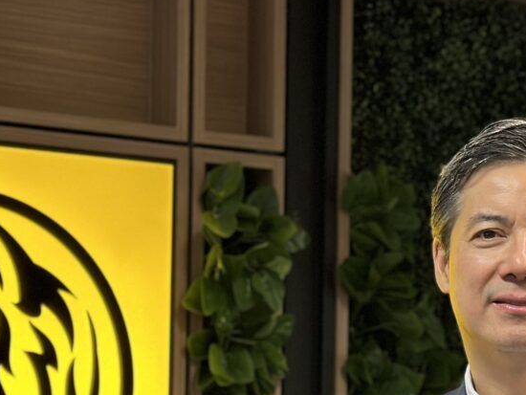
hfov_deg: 14.7
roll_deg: -1.1
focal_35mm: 134
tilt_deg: -0.3
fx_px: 2037
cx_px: 273
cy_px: 464
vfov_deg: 10.9
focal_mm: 6.86
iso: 250
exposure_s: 1/50
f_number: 1.78
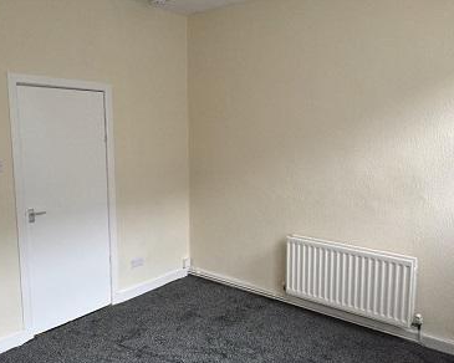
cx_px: 215
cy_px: 185
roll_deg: +0.7
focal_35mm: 31
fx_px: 417
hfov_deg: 57.1
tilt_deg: -7.9
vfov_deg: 47.1
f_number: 2.2
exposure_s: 1/33
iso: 200
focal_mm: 4.15
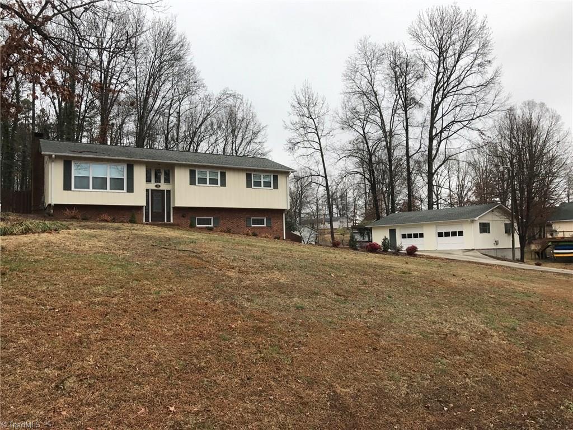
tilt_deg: +5.4
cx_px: 286
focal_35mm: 28
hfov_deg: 63.4
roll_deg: +1.8
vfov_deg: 49.7
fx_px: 463
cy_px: 215
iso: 20
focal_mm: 3.99
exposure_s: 1/499
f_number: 1.8
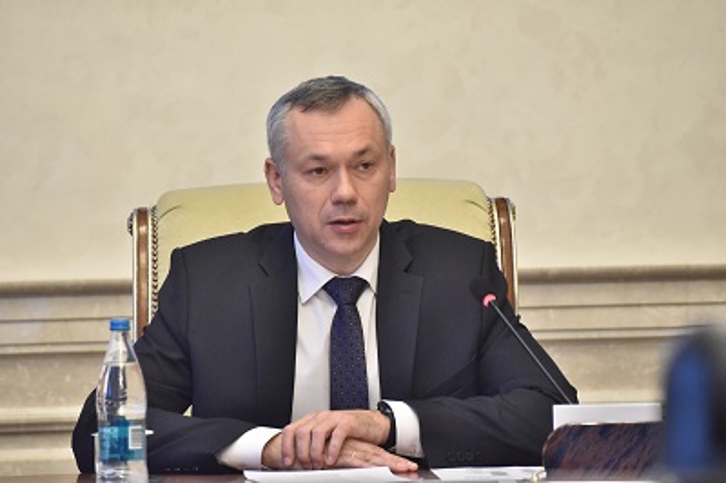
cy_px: 242
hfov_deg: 5.2
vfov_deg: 3.4
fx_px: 8060
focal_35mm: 400
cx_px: 363
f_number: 11
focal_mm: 400
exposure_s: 1/160
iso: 8000
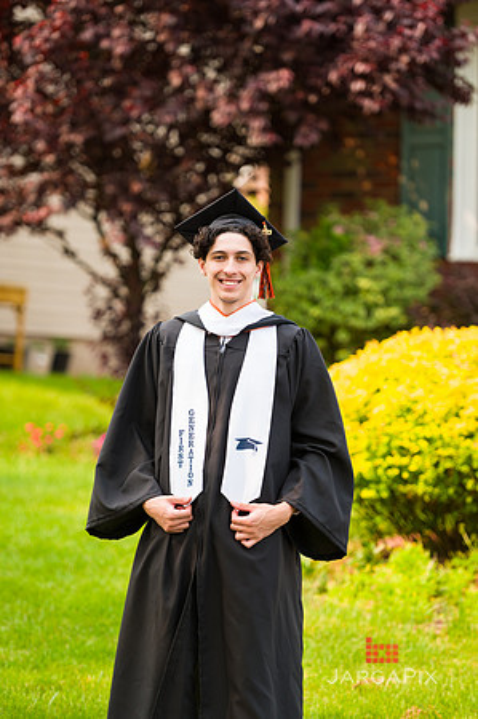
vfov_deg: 13.3
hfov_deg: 8.8
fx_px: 3094
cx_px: 239
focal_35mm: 155
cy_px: 360
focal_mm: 155
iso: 200
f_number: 3.2
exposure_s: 1/640
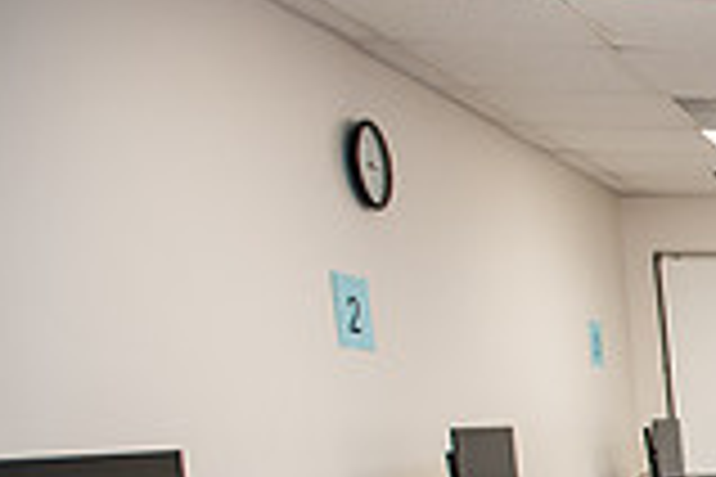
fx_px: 1233
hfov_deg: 21.5
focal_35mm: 62
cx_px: 1279
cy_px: 637
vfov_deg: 19.9
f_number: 4
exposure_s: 1/160
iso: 800
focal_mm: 17
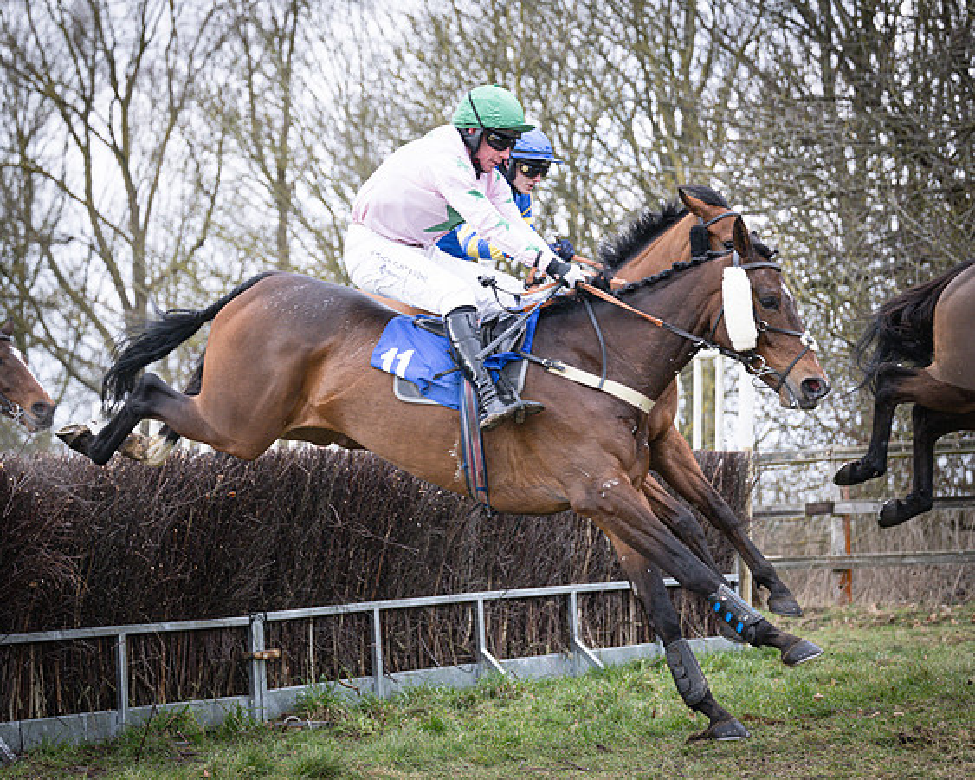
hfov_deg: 19.1
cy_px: 380
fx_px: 2892
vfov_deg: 15.3
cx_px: 434
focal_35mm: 100
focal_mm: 70
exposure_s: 1/1600
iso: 400
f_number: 2.8
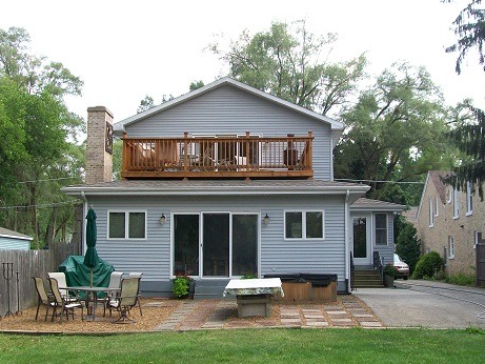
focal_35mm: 50
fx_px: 701
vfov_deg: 29.1
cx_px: 238
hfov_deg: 38.2
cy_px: 193
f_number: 2.7
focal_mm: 6
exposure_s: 1/250
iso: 64
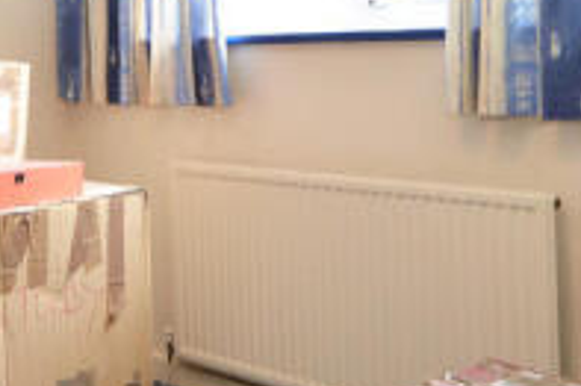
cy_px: 56
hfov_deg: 32.9
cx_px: 156
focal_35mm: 60
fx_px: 968
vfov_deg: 22.2
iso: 400
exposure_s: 1/80
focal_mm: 12
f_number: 4
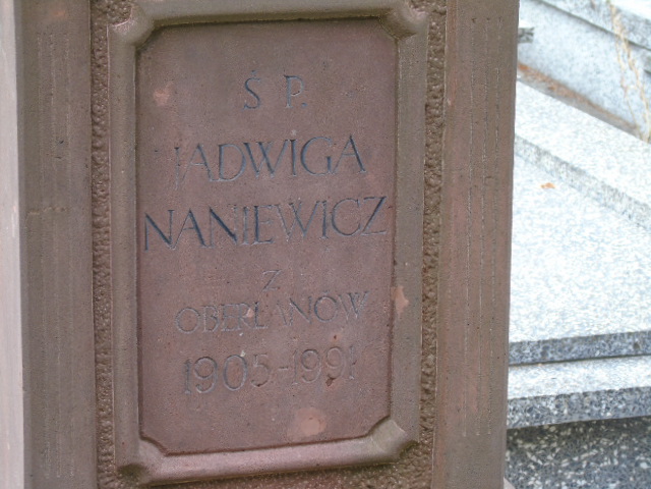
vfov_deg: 12.0
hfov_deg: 15.9
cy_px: 244
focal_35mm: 124
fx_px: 2332
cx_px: 326
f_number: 4.6
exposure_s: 1/40
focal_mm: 22
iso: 80
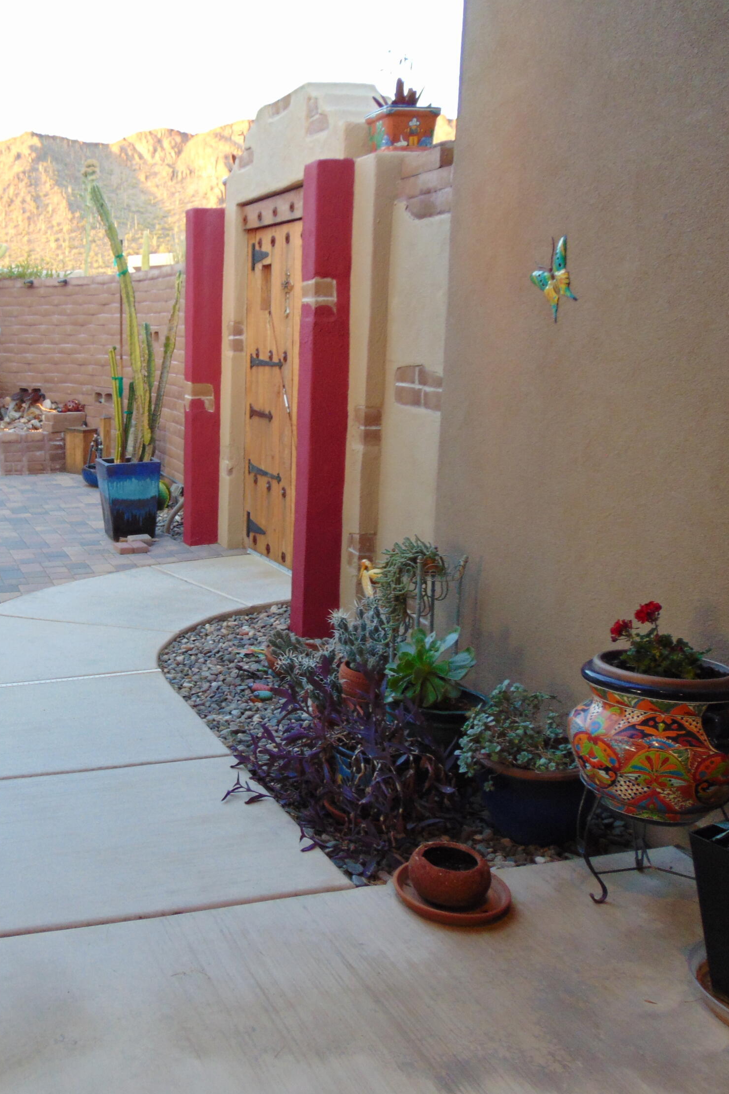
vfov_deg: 54.4
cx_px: 101
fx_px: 1063
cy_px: 547
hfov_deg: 36.0
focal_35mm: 35
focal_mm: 4.5
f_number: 3
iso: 160
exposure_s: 1/30
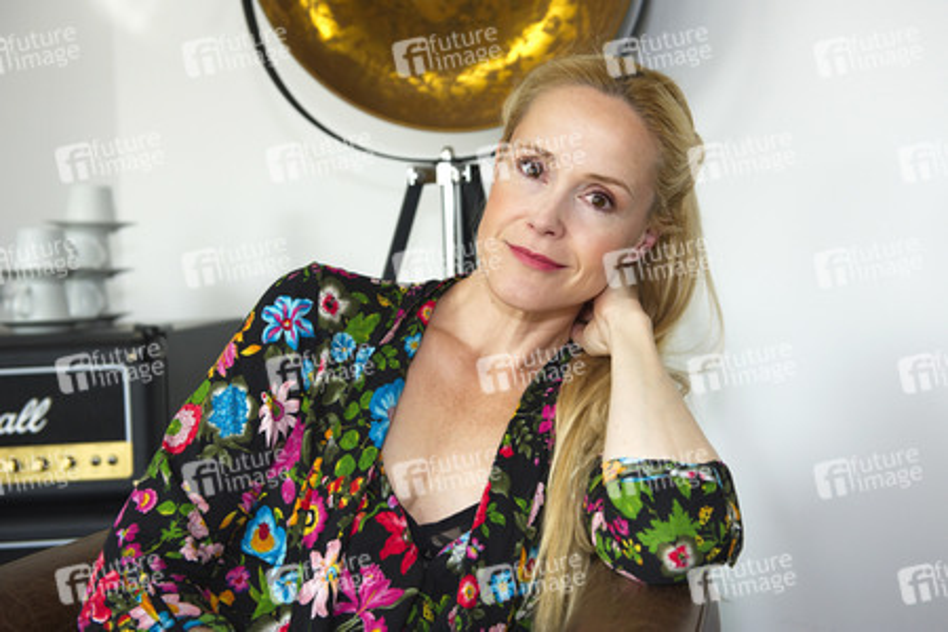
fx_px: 1264
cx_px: 474
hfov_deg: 41.1
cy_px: 316
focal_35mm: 48
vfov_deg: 28.1
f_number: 4
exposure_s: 1/160
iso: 800
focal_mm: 48
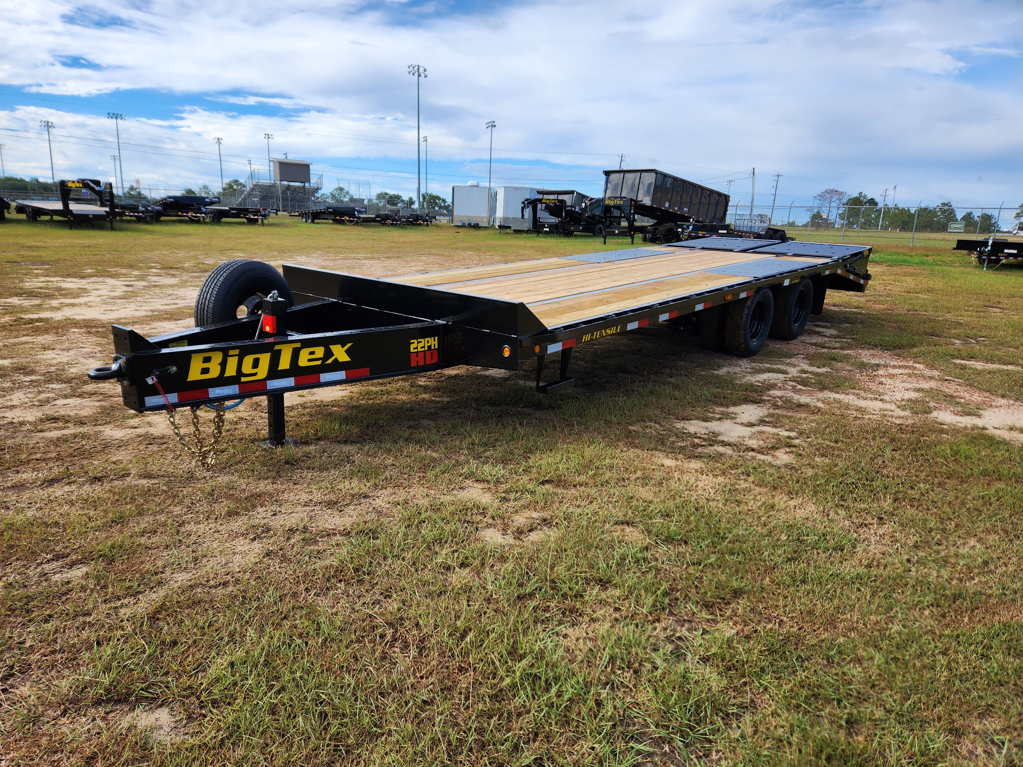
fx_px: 680
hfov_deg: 73.9
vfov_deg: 58.9
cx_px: 512
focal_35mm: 23
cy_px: 384
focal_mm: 5.4
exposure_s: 1/978
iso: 20
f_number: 1.8
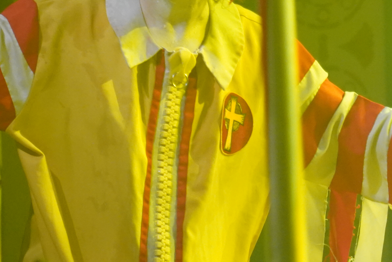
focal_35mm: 266
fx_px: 2896
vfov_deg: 5.1
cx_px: 185
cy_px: -41
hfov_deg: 7.7
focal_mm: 105
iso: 6400
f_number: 4
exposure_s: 1/160
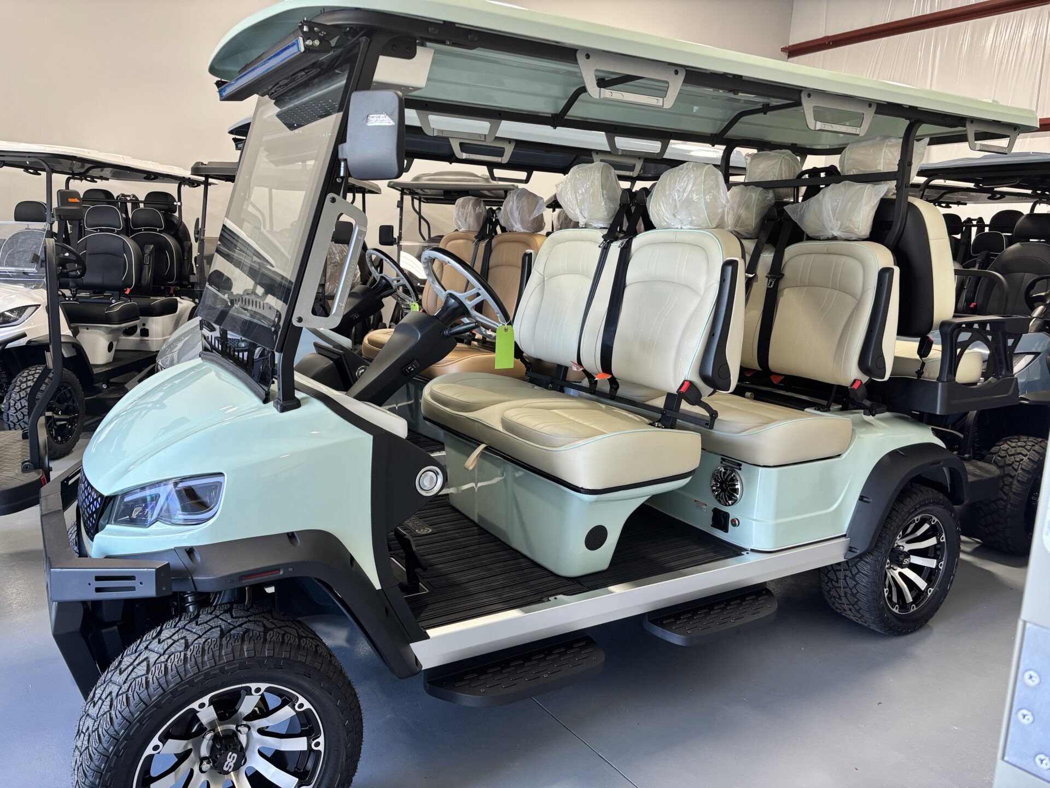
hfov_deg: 67.3
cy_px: 394
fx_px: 789
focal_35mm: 26
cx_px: 525
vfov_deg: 53.1
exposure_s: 1/60
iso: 100
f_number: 1.6
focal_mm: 5.96
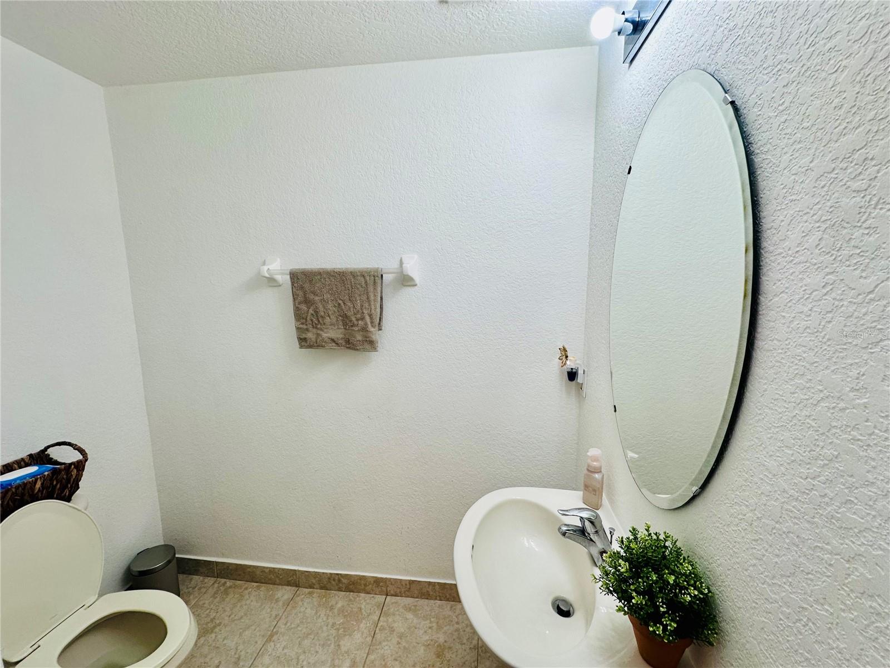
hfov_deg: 102.1
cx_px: 445
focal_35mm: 14
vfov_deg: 85.7
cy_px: 334
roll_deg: +0.2
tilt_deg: -9.2
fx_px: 360
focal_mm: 2.22
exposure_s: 1/120
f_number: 2.2
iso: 80
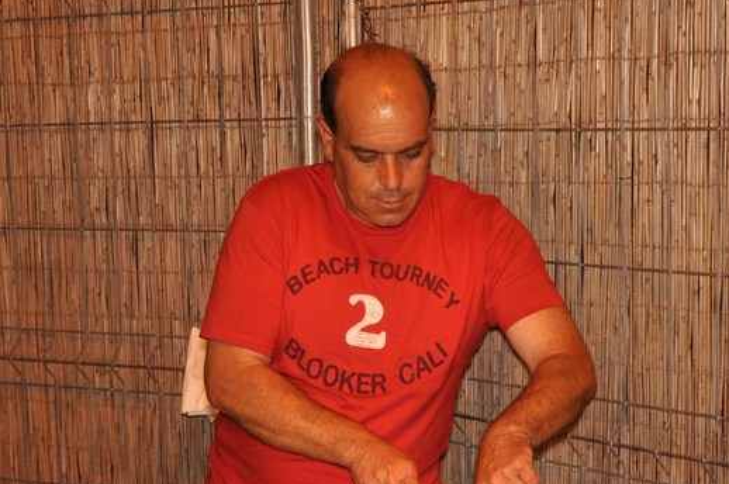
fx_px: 1679
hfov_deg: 24.4
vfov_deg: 16.3
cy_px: 383
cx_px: 471
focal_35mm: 83
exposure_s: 1/60
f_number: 4
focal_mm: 28
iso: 800
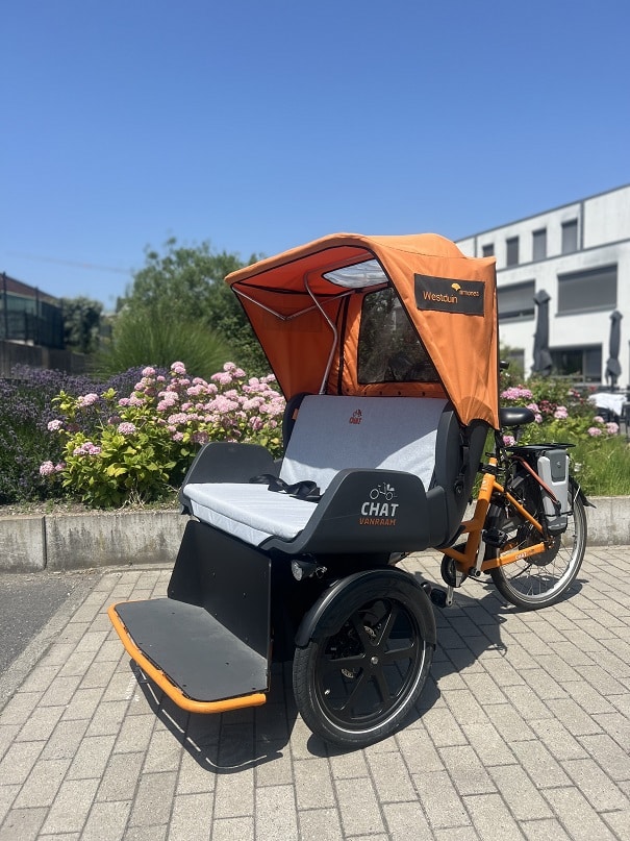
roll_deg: +0.0
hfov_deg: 53.1
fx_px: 631
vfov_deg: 67.3
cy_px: 420
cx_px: 315
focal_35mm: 26
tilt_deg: -2.6
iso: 50
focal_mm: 5.7
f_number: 1.5
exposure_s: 1/3704
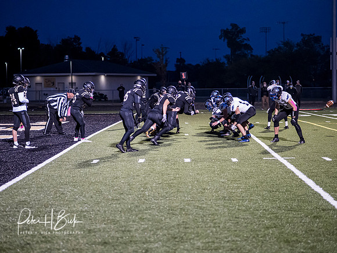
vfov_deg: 16.4
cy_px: 126
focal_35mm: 90
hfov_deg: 21.8
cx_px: 168
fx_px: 876
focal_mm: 45
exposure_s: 1/1000
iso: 2500
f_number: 1.2
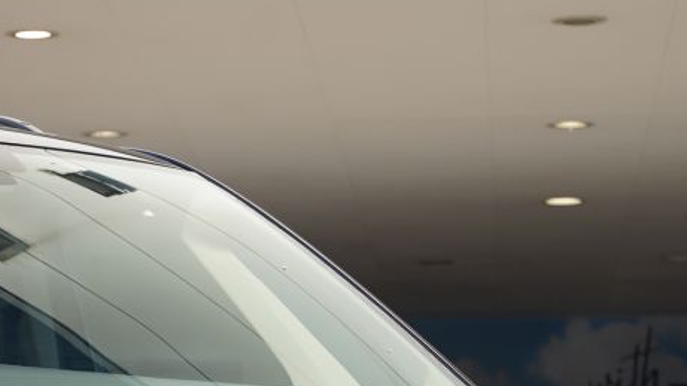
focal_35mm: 218
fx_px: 3970
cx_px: -70
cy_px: 540
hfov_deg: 9.8
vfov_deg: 5.5
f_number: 4.5
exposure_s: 1/200
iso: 100
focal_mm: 60
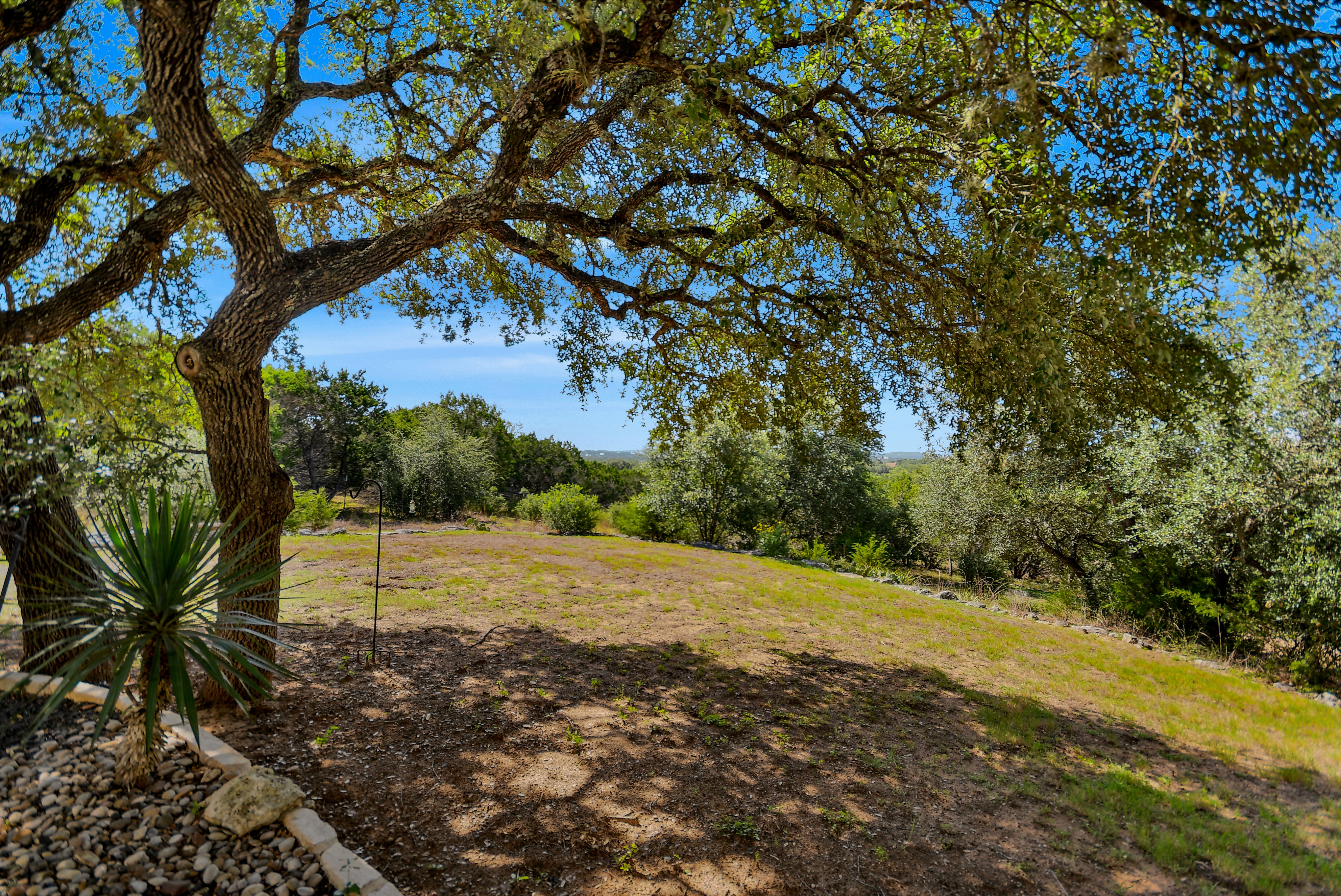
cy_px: 448
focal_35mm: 15
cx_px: 670
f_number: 5.6
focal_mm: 10
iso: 125
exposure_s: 1/40
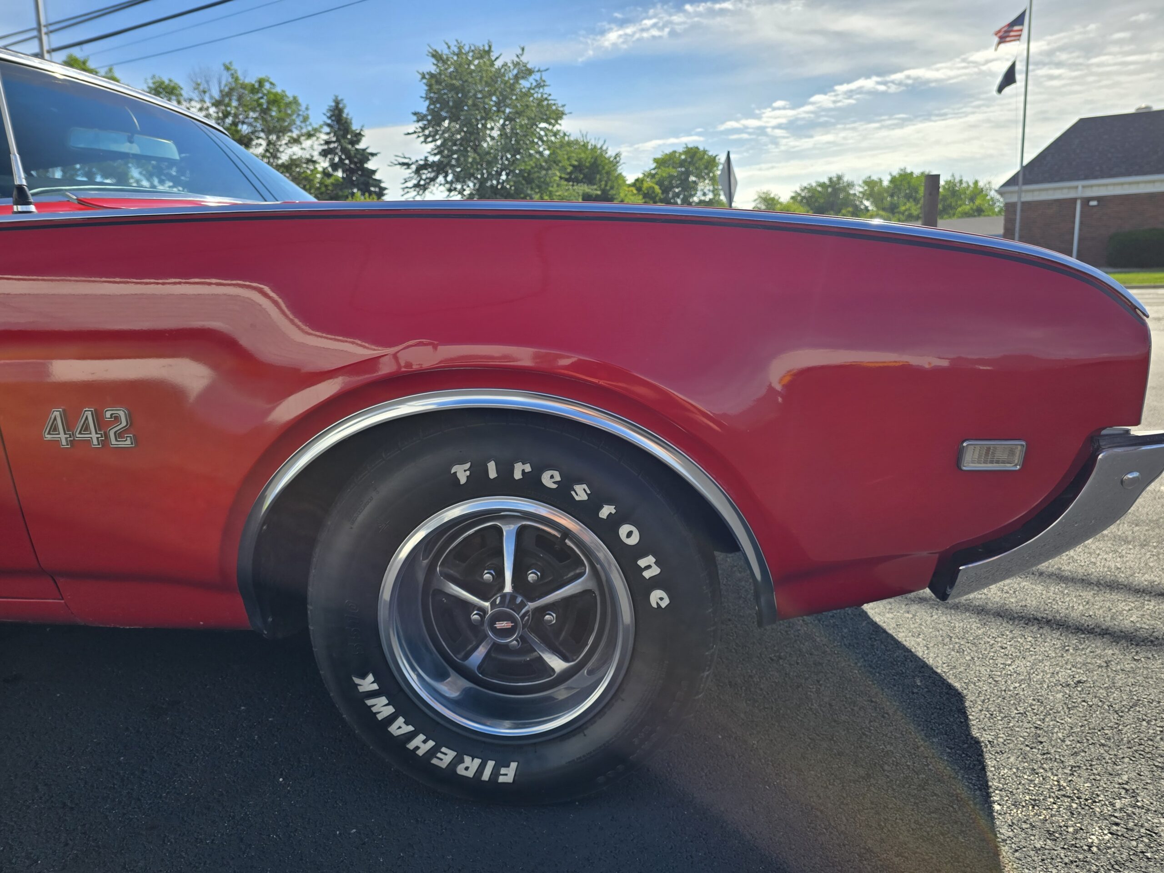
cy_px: 436
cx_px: 582
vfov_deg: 58.9
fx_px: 773
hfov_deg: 73.9
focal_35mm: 23
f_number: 1.7
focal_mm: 6.3
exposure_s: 1/1024
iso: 12
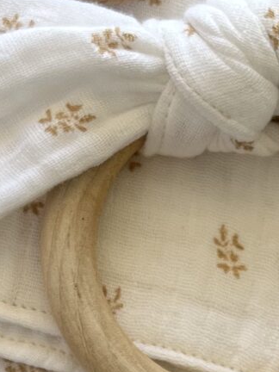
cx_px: 245
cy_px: 643
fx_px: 1655
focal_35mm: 154
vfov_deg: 11.9
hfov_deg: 9.6
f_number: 1.6
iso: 32
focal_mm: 5.1
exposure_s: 1/121
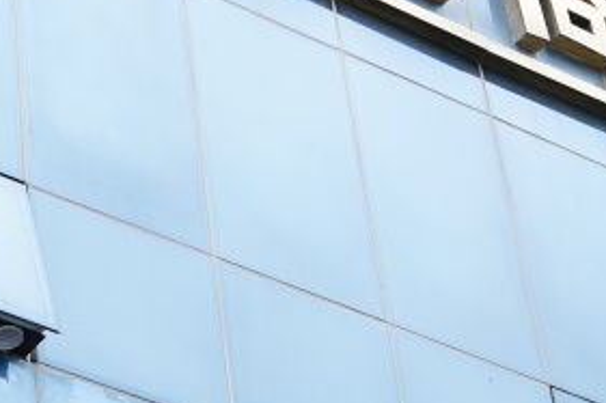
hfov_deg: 13.9
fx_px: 2456
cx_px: 0
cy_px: -260
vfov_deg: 9.1
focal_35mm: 146
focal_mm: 40
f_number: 5.6
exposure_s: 1/800
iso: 640
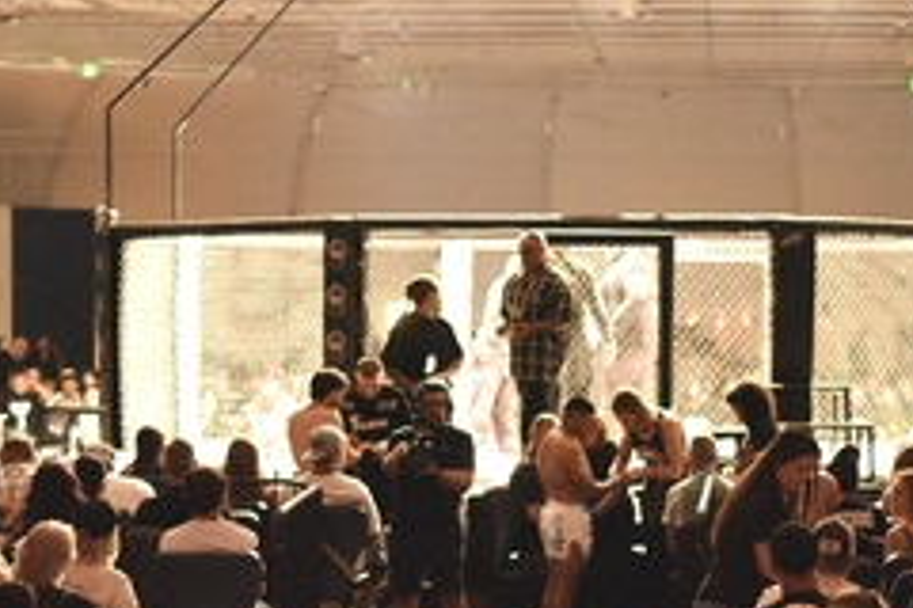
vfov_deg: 10.9
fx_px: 3170
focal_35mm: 125
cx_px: 525
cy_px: 543
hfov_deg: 16.4
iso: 12800
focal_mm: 50
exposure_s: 1/400
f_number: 1.8
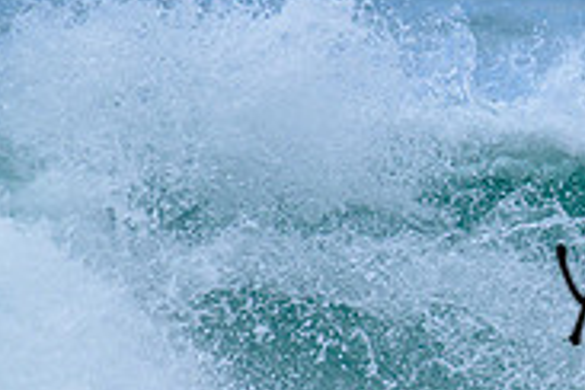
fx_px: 28809
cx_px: 885
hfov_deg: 1.2
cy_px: 267
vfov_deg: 0.8
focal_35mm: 1773
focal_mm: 560
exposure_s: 1/2000
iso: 400
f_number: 8
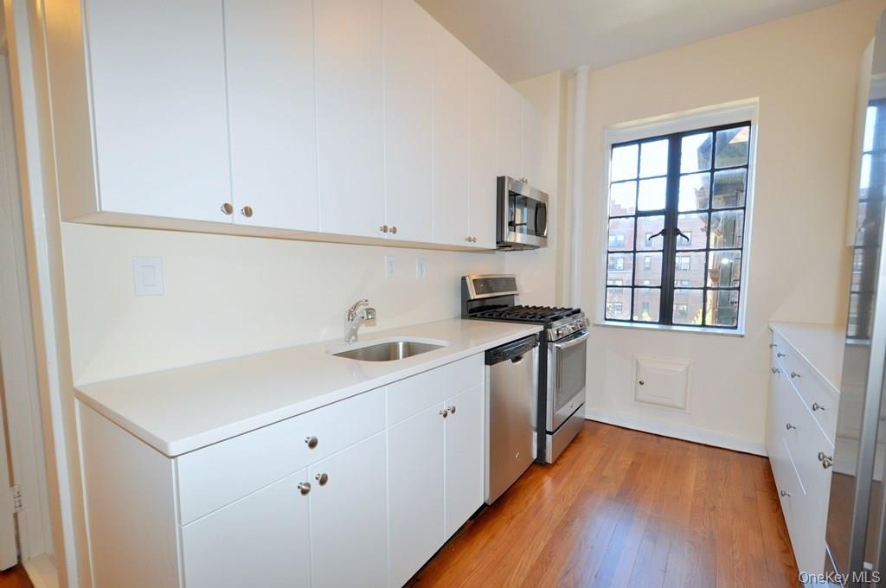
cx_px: 443
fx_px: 369
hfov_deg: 100.5
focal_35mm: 15
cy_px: 294
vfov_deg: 77.2
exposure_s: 1/80
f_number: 4.5
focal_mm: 10
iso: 400
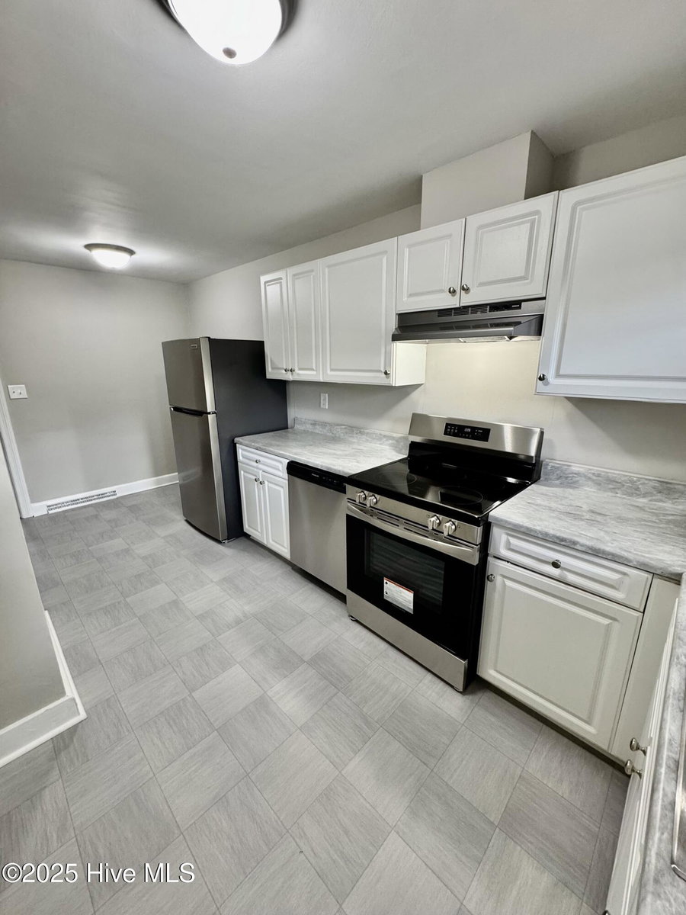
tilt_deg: -14.5
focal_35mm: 14
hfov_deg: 85.7
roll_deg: +1.4
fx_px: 370
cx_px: 343
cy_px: 458
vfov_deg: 102.1
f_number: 2.2
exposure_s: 1/60
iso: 200
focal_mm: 2.22
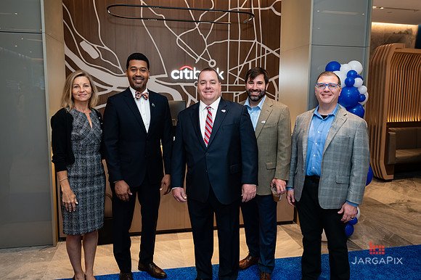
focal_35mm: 29
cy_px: 133
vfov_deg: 45.6
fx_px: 333
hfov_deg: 64.6
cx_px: 210
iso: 400
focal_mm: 27
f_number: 3.2
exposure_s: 1/160
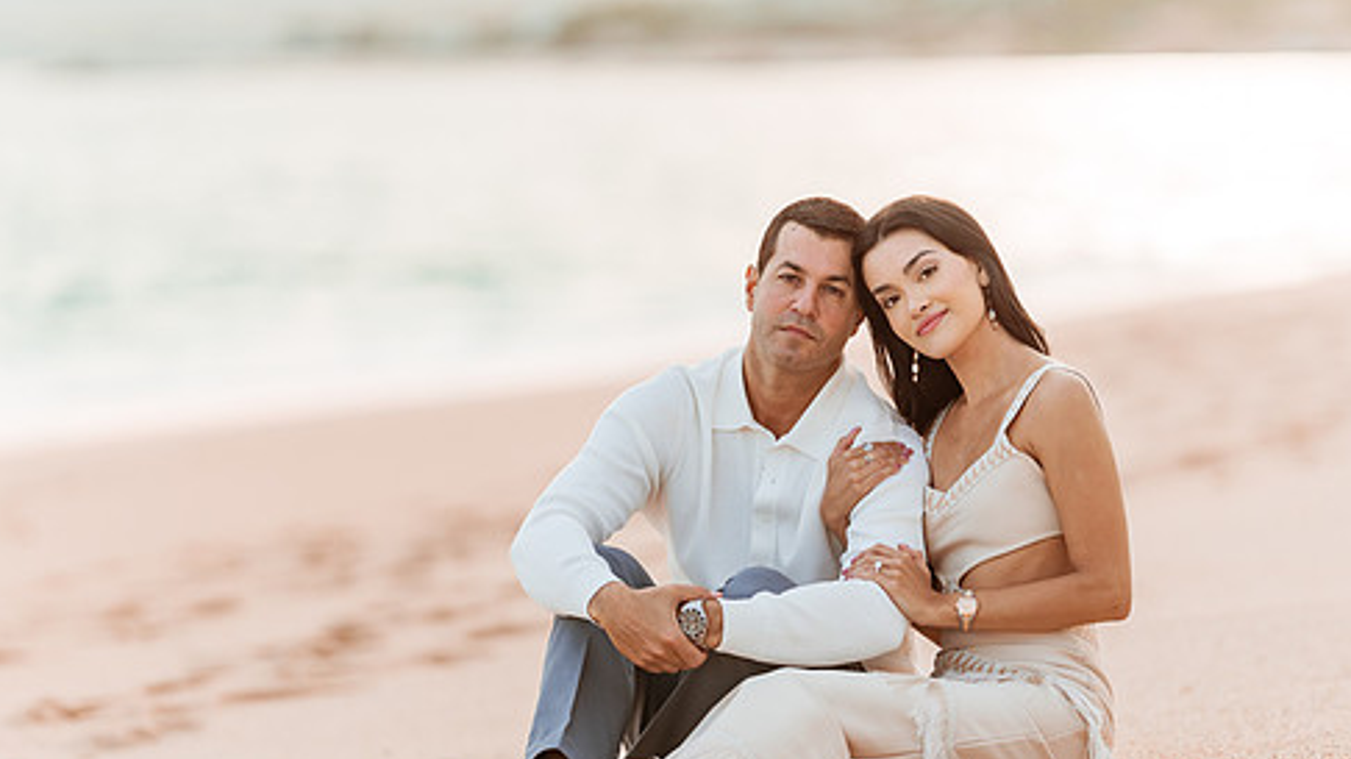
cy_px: 415
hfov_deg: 12.4
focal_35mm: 173
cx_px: 714
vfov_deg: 7.0
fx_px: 6195
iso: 320
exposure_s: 1/5000
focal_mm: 135
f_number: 1.8
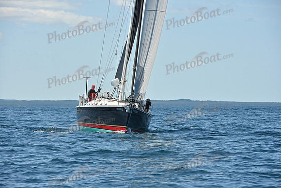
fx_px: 1561
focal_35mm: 200
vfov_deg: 6.9
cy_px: 94
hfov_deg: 10.3
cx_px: 140
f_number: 10
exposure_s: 1/1000
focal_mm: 200
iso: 320
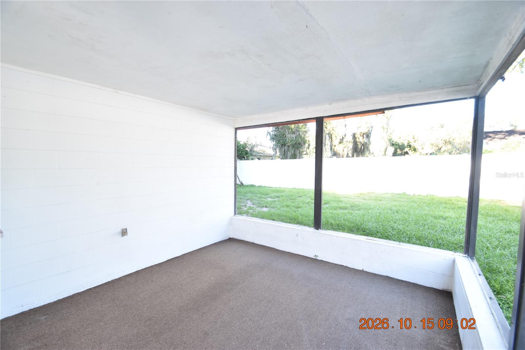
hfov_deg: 100.4
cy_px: 175
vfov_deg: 77.3
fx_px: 219
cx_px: 262
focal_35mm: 15
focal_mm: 10
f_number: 4.8
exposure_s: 1/90
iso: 400
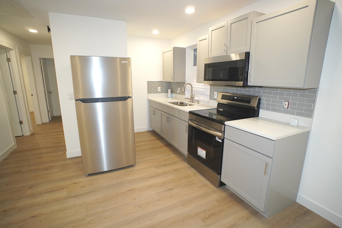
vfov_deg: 72.1
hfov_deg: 95.0
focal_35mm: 16
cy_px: 114
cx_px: 171
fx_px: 157
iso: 1000
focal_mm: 11
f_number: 4
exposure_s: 1/160
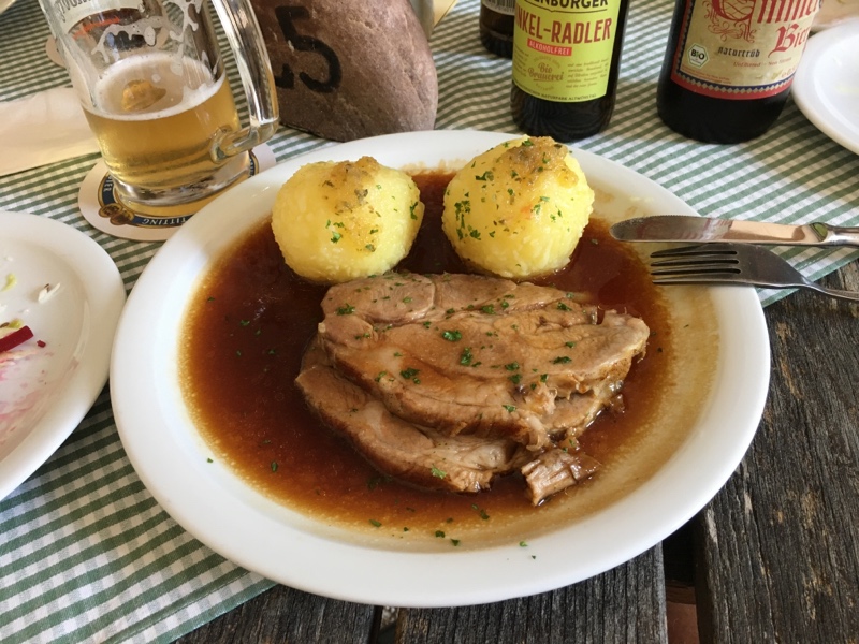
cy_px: 322
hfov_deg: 61.7
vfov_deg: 48.2
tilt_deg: -45.9
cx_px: 430
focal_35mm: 29
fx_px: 720
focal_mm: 4.15
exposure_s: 1/33
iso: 64
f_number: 2.2
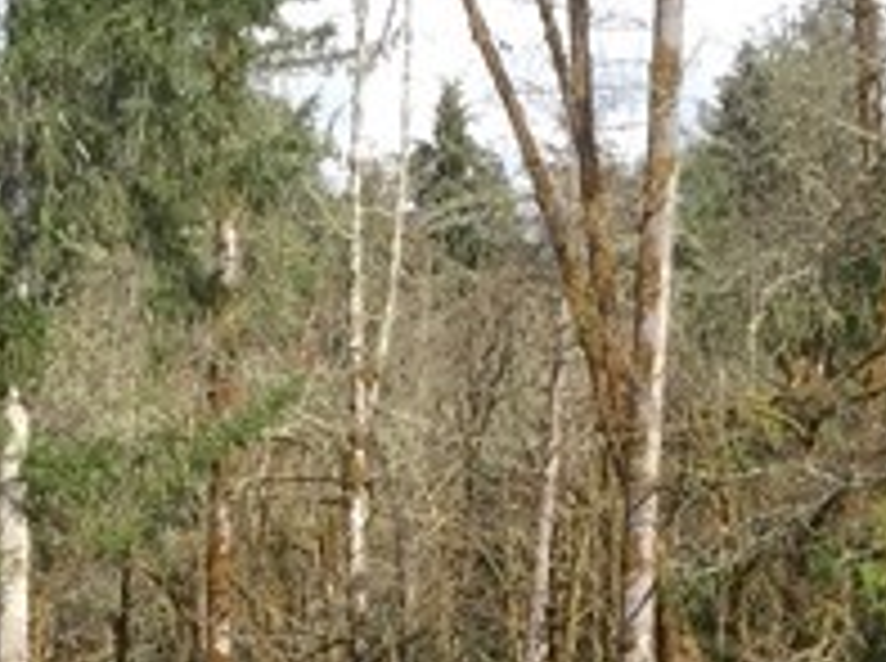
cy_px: 1612
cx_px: 193
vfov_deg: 8.8
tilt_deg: -12.6
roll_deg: -2.3
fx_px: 3858
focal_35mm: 151
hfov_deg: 13.0
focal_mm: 4.15
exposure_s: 1/942
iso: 32
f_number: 2.2
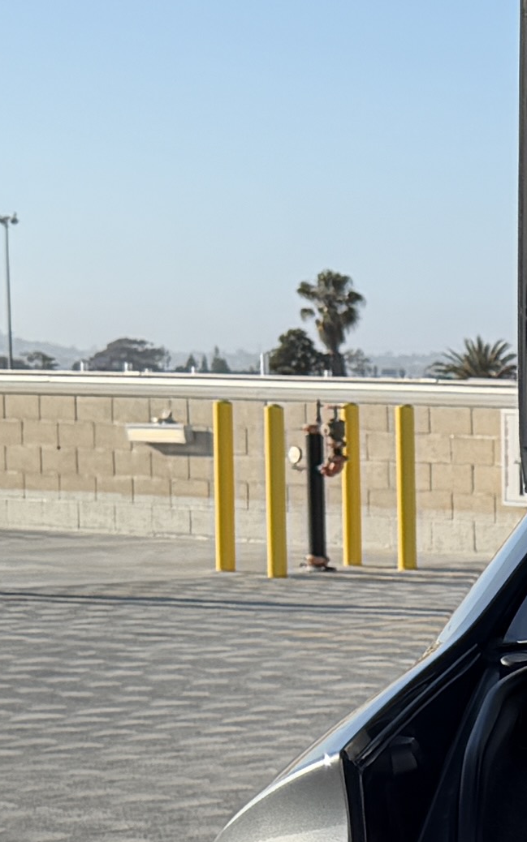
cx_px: 1321
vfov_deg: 14.7
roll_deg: -0.9
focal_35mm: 140
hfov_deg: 8.5
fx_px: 3216
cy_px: 823
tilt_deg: -6.8
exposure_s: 1/3145
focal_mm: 6.76
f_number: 1.78
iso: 80
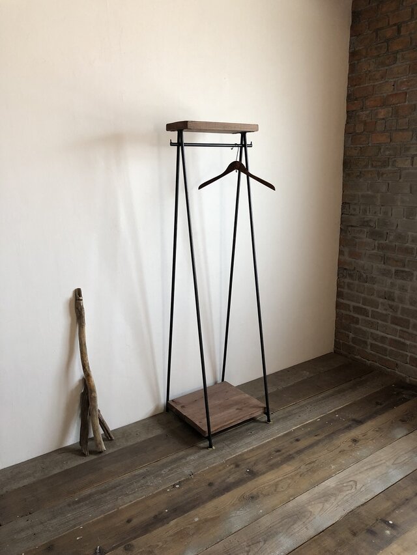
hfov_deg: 49.8
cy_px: 278
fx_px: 449
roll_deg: +0.7
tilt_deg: -13.0
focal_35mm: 28
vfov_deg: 63.4
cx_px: 208
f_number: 1.8
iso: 32
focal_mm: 4
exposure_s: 1/30
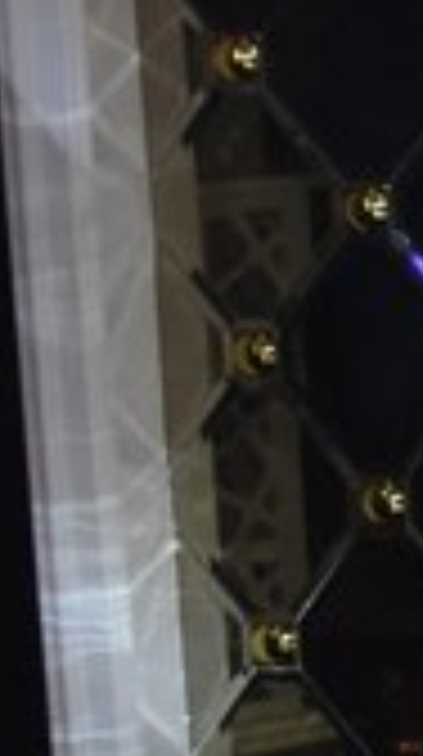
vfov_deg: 10.0
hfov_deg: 4.4
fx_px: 4324
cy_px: 382
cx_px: 2506
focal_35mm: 216
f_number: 6.3
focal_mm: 20
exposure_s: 1/125
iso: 800
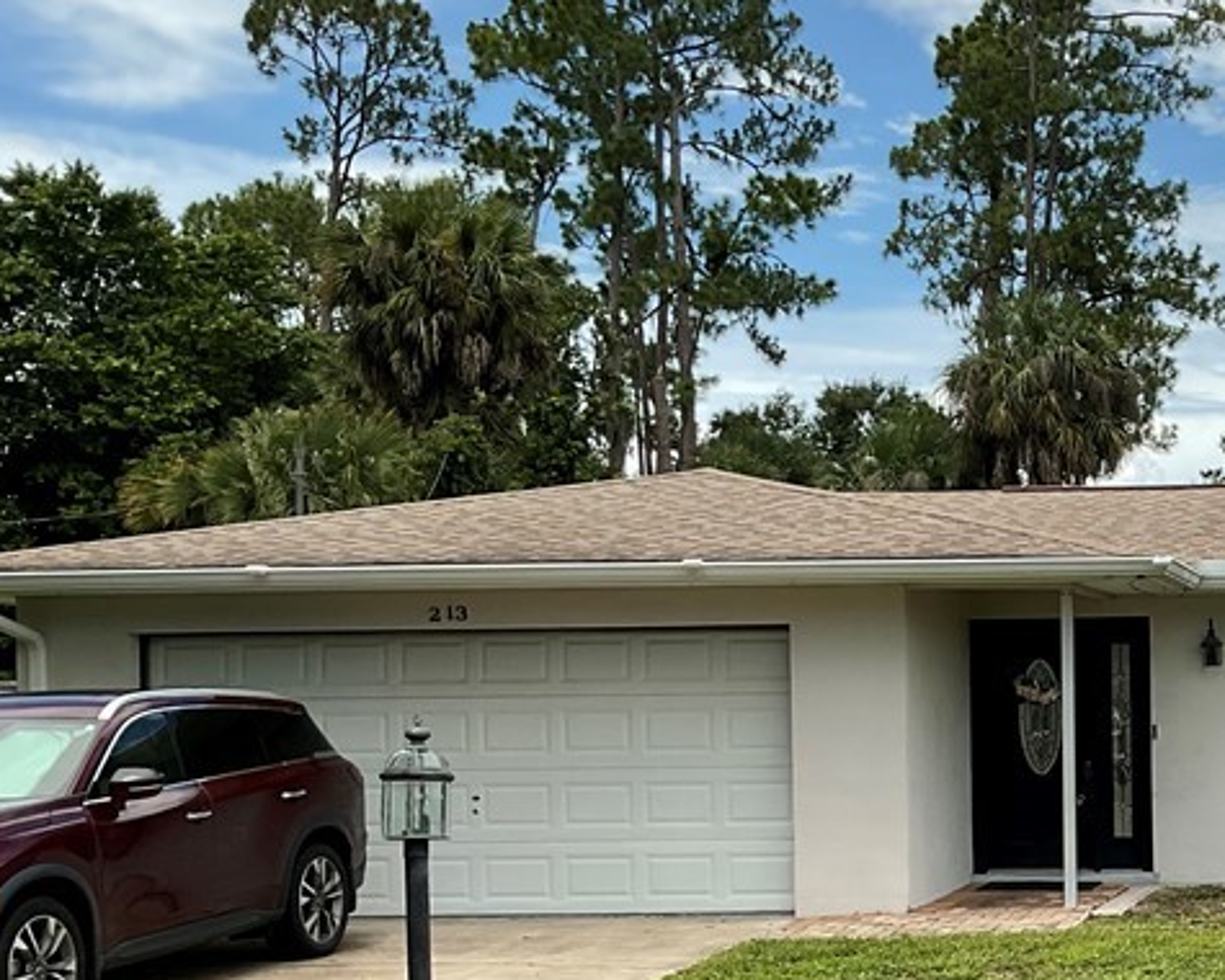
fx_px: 2212
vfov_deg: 24.7
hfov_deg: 28.5
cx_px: 1302
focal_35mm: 61
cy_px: 740
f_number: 1.8
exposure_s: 1/1730
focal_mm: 3
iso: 16
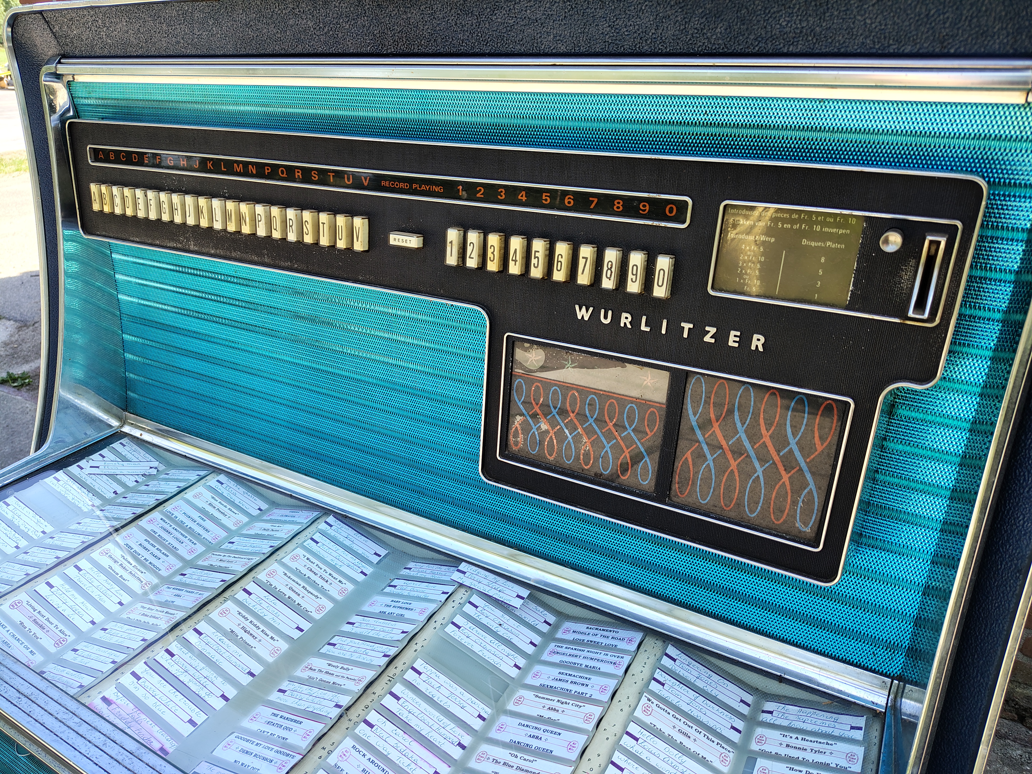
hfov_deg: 71.6
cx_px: 516
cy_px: 387
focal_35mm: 24
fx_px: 716
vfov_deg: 56.8
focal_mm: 5.56
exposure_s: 1/250
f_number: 1.8
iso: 100
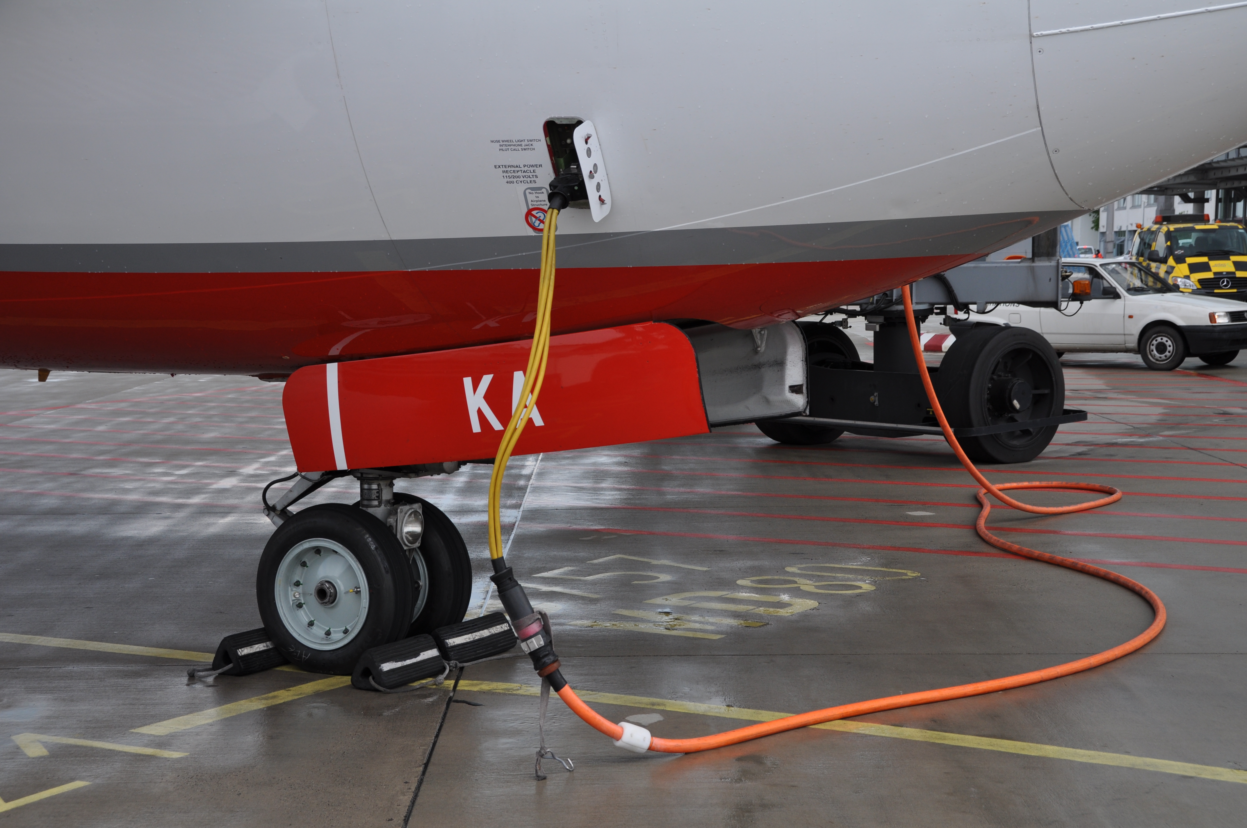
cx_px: 624
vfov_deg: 21.5
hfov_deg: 31.9
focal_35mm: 63
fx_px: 2180
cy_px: 414
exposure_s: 1/250
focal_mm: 42
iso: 200
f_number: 8
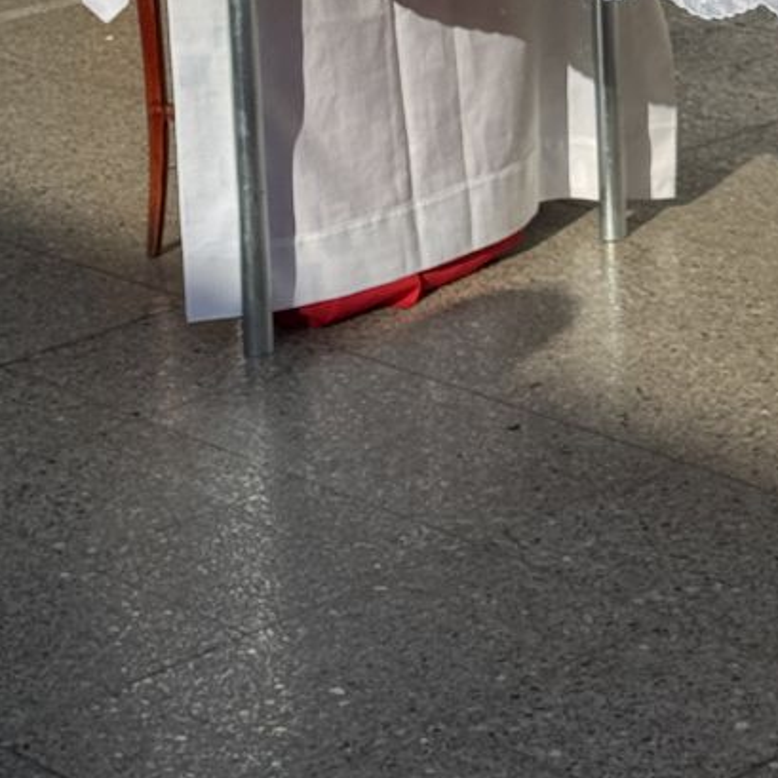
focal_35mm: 134
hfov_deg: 12.8
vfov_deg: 12.5
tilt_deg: -6.5
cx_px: 814
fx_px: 3407
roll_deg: +3.0
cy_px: -333
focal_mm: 6.76
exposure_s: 1/9009
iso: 64
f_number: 1.78
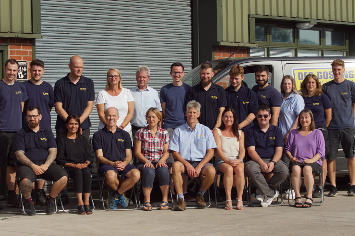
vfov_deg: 12.2
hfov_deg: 18.2
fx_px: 1108
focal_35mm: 112
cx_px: 178
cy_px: 118
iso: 100
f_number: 11
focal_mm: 75
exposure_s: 1/160
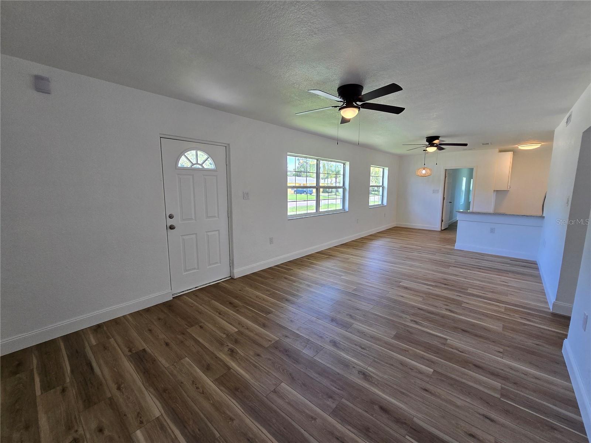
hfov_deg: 106.2
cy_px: 222
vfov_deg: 89.9
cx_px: 296
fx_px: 222
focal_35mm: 13
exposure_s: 1/120
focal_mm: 2.2
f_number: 2.2
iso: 80
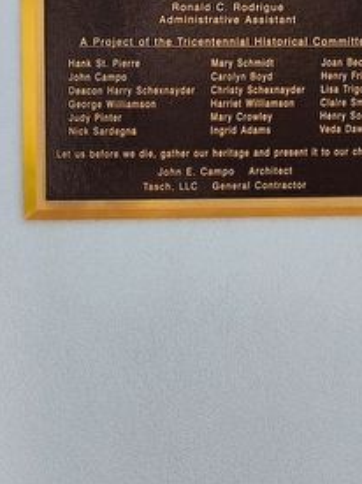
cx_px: 214
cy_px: -33
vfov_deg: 26.9
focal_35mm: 67
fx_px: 935
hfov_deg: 21.9
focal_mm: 5.56
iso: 100
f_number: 1.8
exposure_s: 1/1360
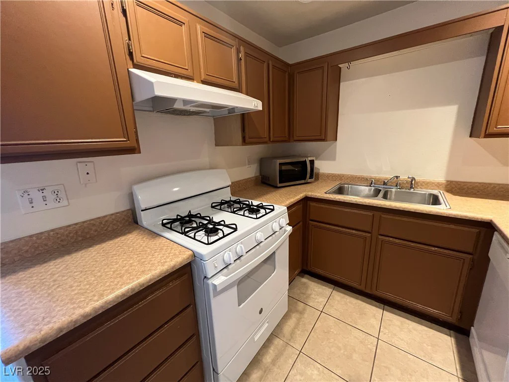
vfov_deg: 89.9
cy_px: 191
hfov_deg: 106.2
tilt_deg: -14.4
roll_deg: +3.0
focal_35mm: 13
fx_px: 191
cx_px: 254
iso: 400
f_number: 1.8
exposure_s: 1/60
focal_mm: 1.57
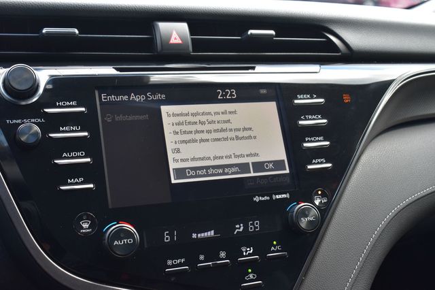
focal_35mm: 48
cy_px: 145
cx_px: 218
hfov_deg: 41.1
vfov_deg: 28.0
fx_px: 580
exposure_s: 1/60
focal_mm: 32
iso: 400
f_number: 8
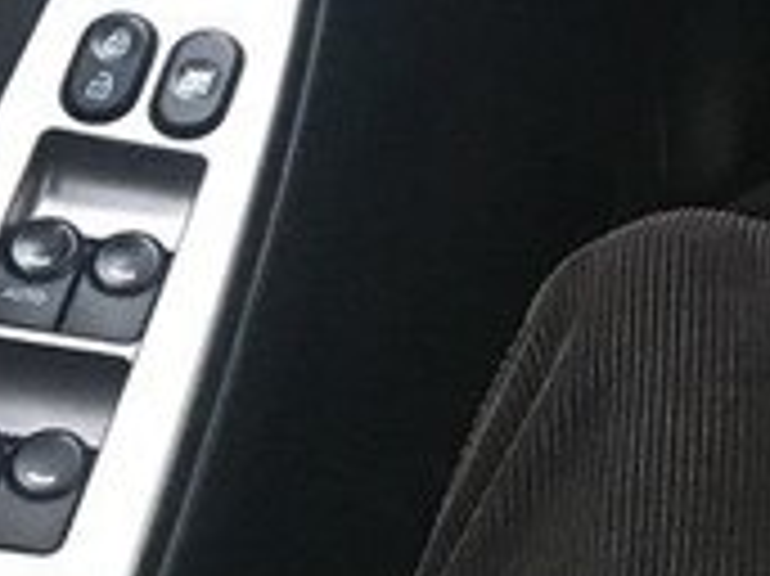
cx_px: 1432
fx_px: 2490
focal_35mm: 112
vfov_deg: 12.6
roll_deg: +3.8
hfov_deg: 15.0
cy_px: -268
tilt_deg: -33.4
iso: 200
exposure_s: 1/17
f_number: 2.2
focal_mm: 4.15
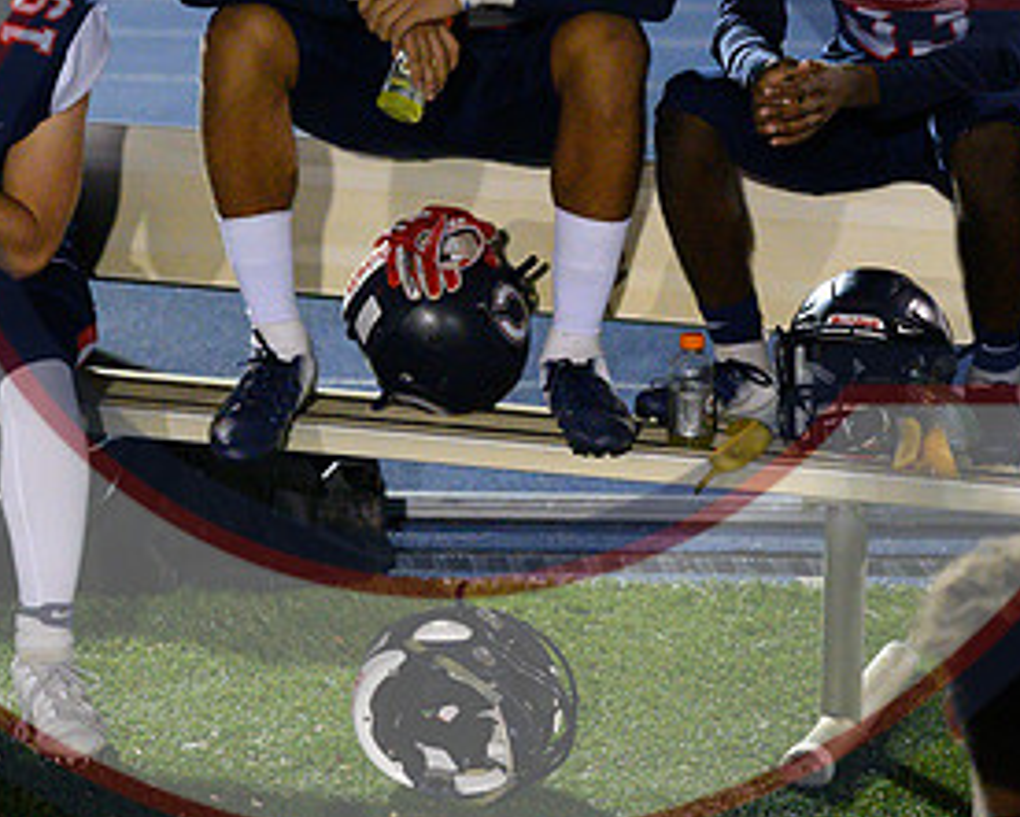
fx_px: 4167
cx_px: 425
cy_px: 196
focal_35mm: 138
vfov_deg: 11.2
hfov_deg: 13.9
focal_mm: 70
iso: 18000
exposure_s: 1/3200
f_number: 2.8
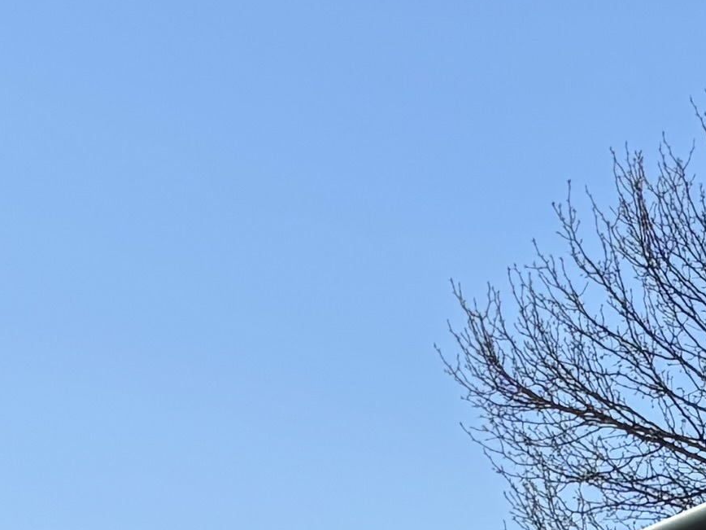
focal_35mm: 171
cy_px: 1070
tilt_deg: +0.5
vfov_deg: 8.2
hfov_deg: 10.2
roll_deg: -1.7
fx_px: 3488
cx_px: 1658
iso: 50
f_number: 1.6
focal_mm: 5.96
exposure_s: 1/3311
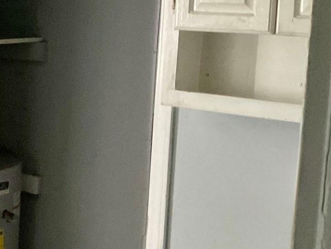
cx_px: -187
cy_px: 99
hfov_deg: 18.2
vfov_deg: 15.7
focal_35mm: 94
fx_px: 899
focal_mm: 3
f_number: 1.8
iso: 250
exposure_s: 1/30
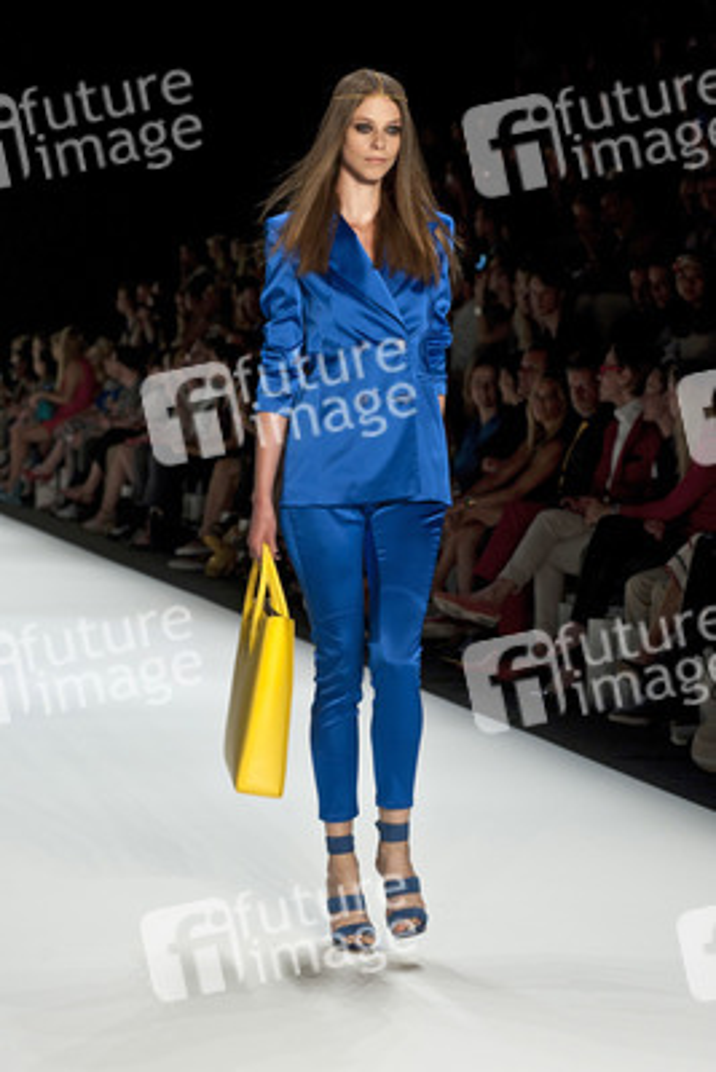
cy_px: 536
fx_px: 2981
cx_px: 358
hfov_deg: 13.7
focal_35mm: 100
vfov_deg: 20.4
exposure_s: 1/250
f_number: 7.1
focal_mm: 100
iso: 1600
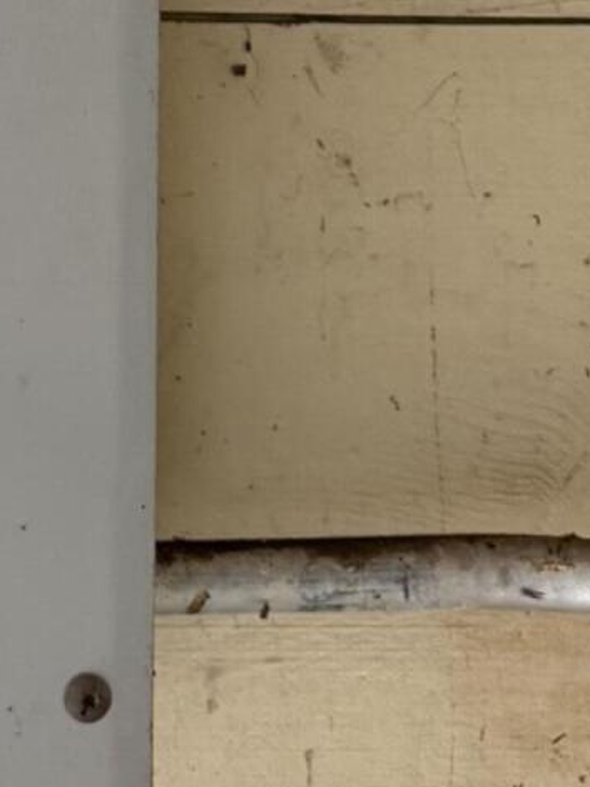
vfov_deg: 18.1
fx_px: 2319
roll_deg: -2.3
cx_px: -526
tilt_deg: +4.1
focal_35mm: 102
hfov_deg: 12.9
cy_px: -204
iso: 200
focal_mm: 6.76
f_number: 1.78
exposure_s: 1/60
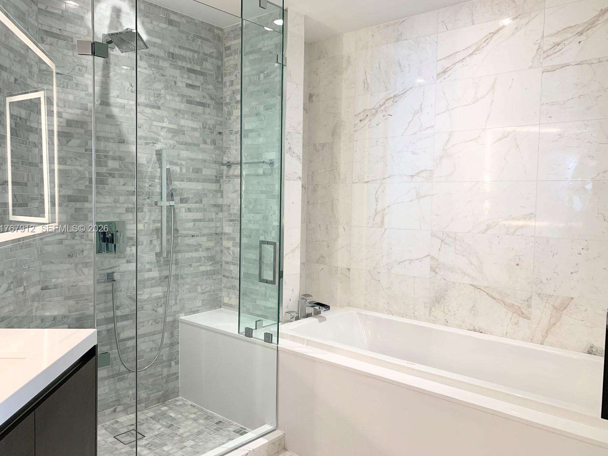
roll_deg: -1.7
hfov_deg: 65.3
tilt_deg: -2.6
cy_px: 229
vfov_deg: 51.4
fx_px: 474
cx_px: 301
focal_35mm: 27
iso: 64
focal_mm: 4.25
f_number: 1.8
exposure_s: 1/60
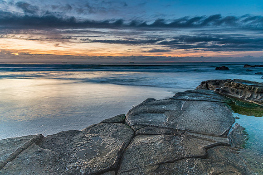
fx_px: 176
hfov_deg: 73.5
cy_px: 88
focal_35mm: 24
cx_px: 132
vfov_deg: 53.0
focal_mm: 24
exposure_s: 3
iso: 400
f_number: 7.1
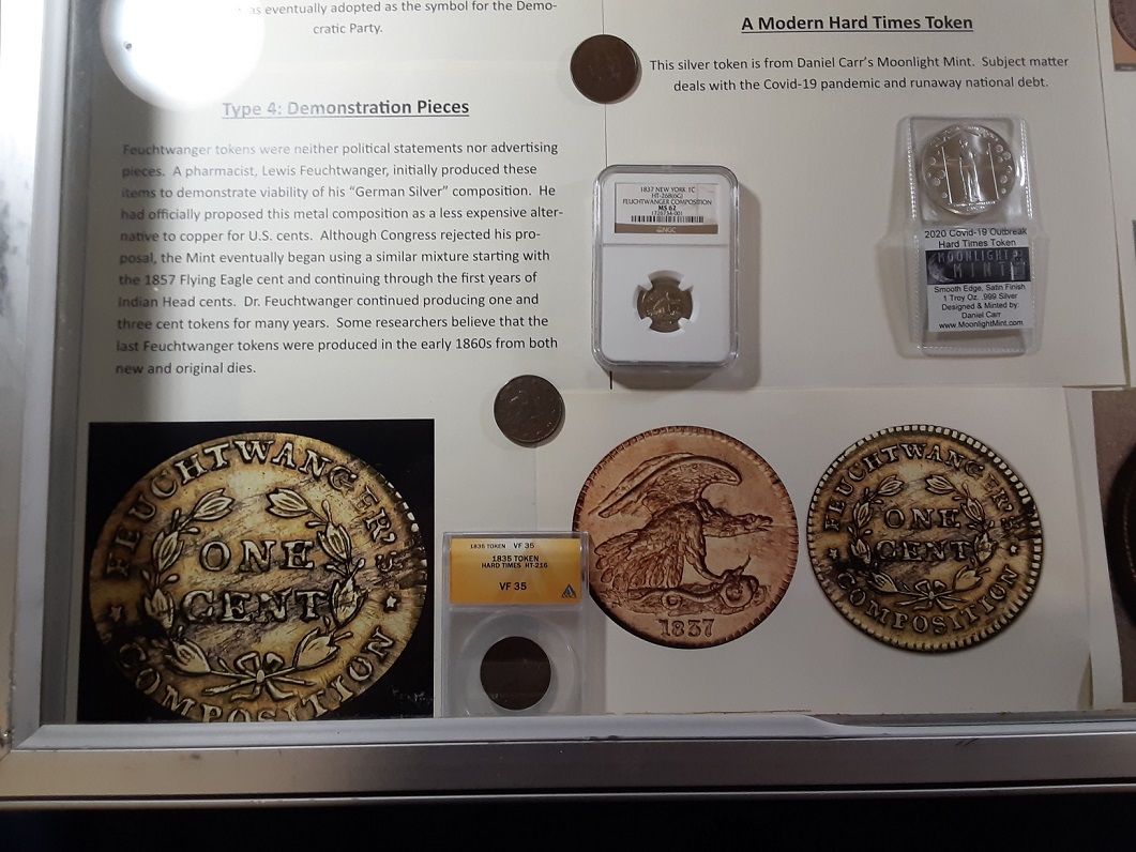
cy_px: 426
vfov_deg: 51.4
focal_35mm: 27
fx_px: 886
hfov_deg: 65.3
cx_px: 568
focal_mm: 2.91
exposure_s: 1/60
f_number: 1.9
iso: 100
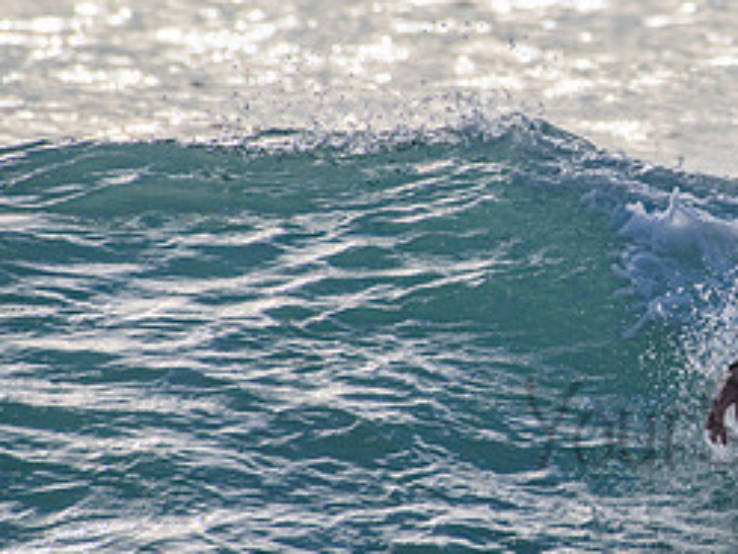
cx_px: 862
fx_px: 28902
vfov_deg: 1.1
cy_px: 279
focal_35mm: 1355
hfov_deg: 1.5
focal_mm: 500
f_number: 9
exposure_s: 1/2000
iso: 64
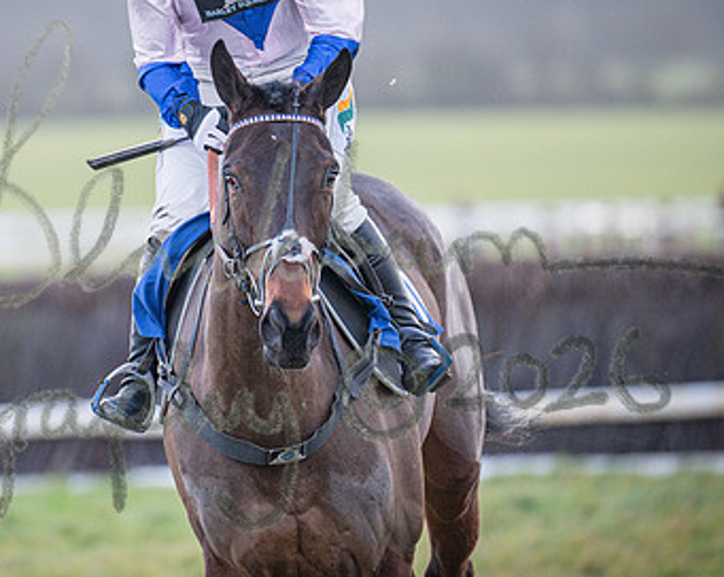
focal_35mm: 744
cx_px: 192
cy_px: 168
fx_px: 15924
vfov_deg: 2.1
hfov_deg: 2.6
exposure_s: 1/1250
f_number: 5
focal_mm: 400
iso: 800
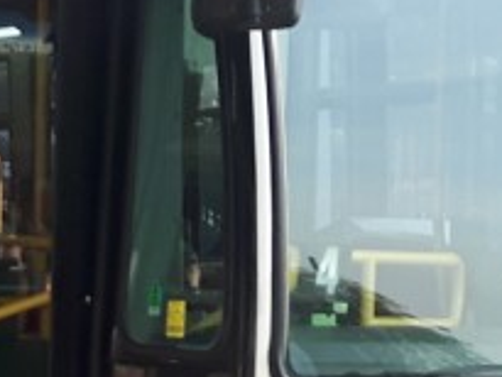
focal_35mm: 155
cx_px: 184
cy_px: 350
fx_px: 2249
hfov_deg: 12.7
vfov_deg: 9.5
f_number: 1.9
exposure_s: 1/265
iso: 40
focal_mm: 3.7
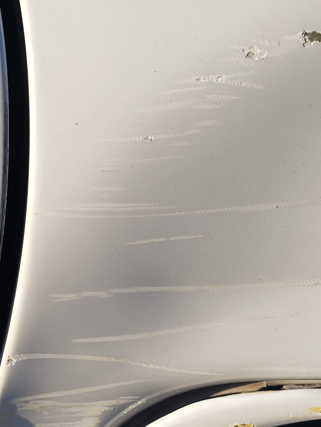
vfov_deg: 39.4
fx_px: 593
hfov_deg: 29.8
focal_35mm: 48
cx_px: 78
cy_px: 270
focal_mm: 4.3
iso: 50
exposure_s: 1/787
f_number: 2.4
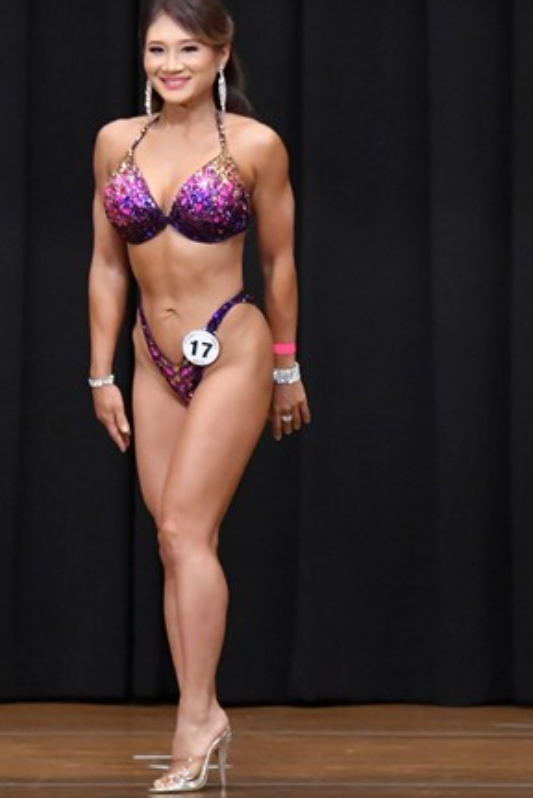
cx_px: 290
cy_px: 400
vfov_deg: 5.1
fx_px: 8957
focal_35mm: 404
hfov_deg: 3.4
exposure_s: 1/400
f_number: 5.6
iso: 8000
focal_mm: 150
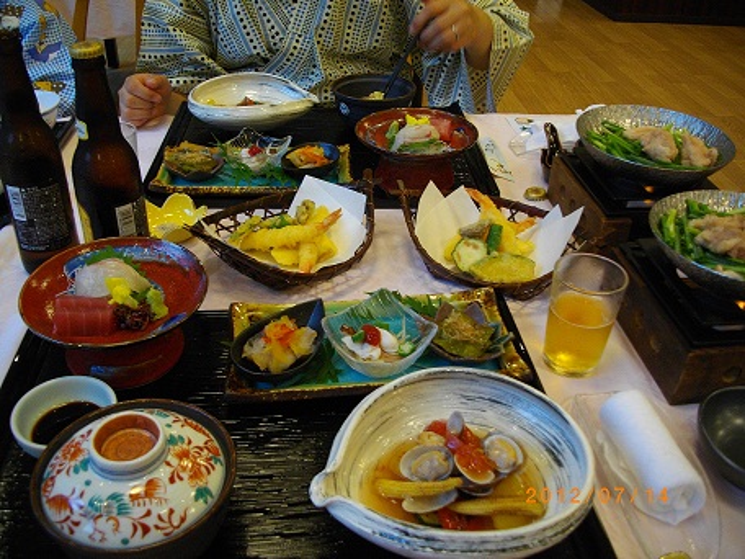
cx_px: 372
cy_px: 280
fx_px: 667
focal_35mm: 31
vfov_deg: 45.4
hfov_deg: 58.4
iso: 244
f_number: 2.9
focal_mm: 5.7
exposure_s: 1/50
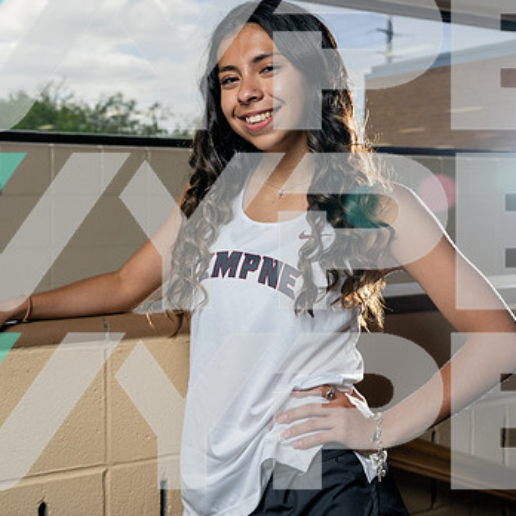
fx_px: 860
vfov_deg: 33.4
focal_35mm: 51
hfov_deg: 33.4
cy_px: 232
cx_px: 249
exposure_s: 1/250
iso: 400
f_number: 6.3
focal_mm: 36
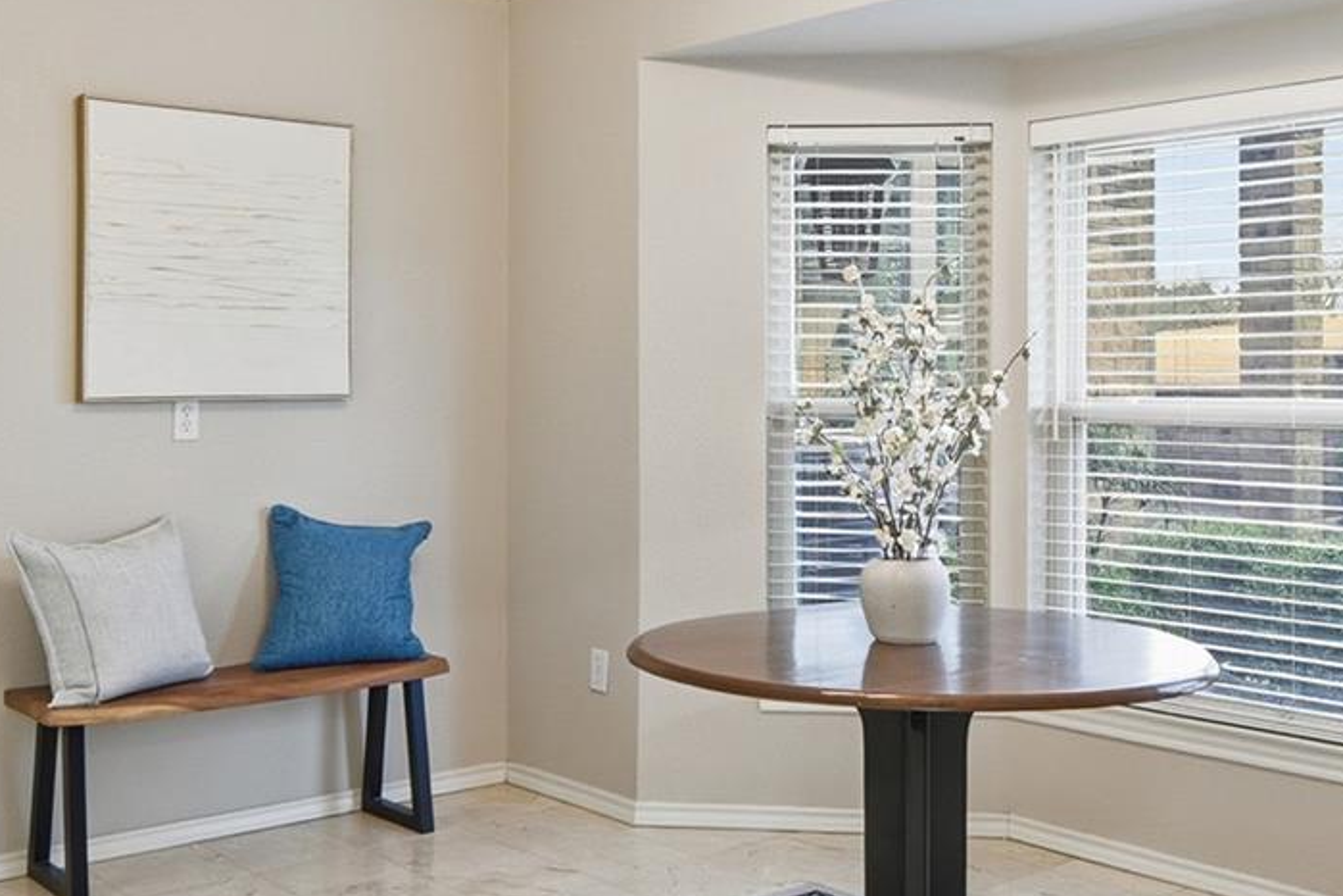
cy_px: 393
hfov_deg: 47.4
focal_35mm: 41
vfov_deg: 32.6
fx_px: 1529
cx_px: 619
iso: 100
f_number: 9
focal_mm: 14
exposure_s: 1/50
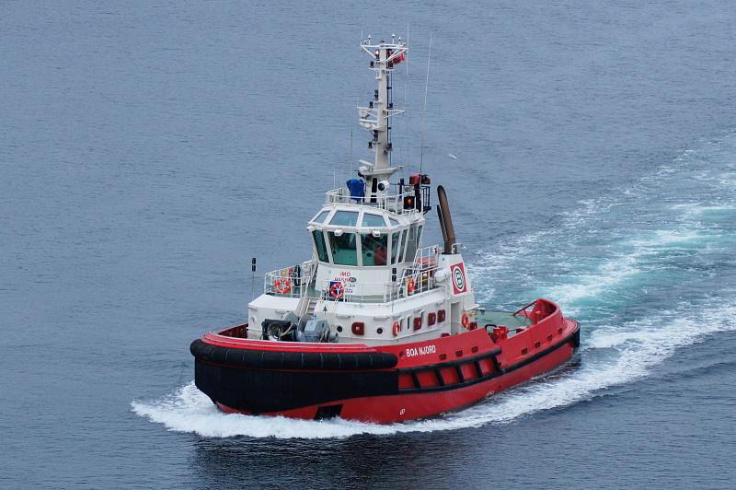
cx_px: 368
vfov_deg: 7.6
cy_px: 245
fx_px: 3677
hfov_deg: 11.4
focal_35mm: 180
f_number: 5.6
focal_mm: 120
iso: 200
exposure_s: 1/100
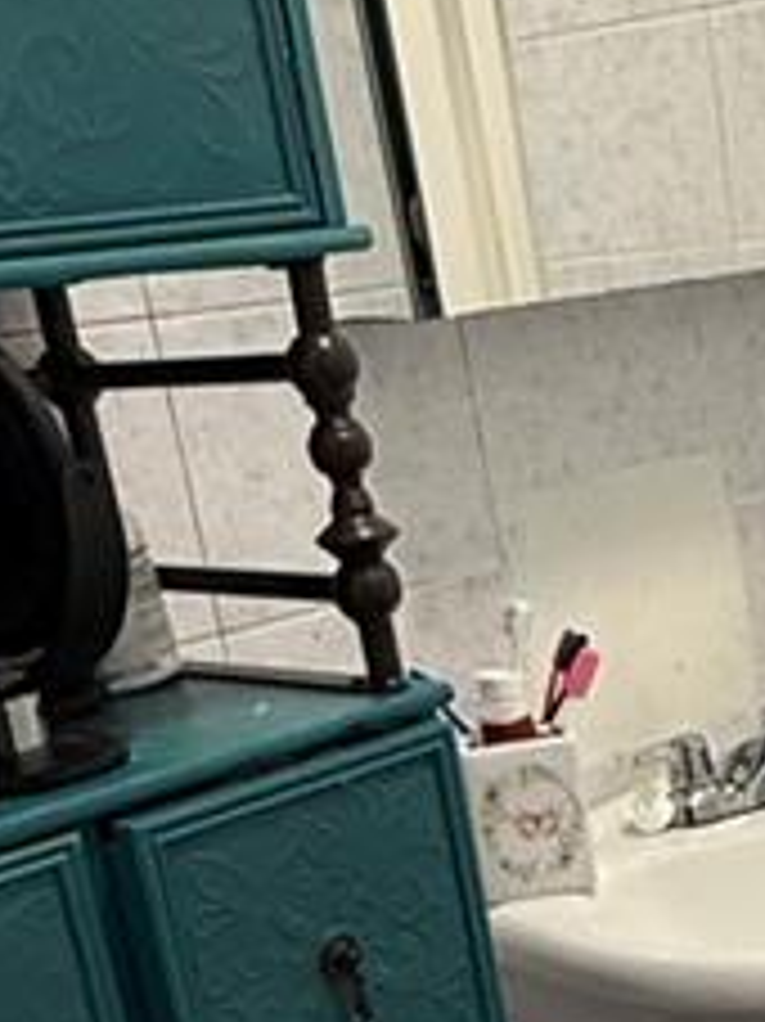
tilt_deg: -19.0
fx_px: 2183
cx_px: 1004
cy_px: 972
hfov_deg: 18.5
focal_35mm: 74
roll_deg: +5.6
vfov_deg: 25.3
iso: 250
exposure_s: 1/120
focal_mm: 2.22
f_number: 2.2
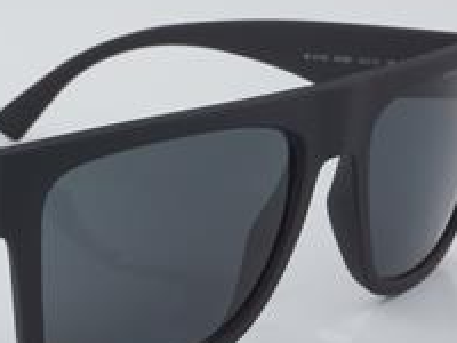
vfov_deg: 10.3
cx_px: 59
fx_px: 1901
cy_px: 204
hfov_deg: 13.6
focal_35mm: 144
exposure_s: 1/4
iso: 100
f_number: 32
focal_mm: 50
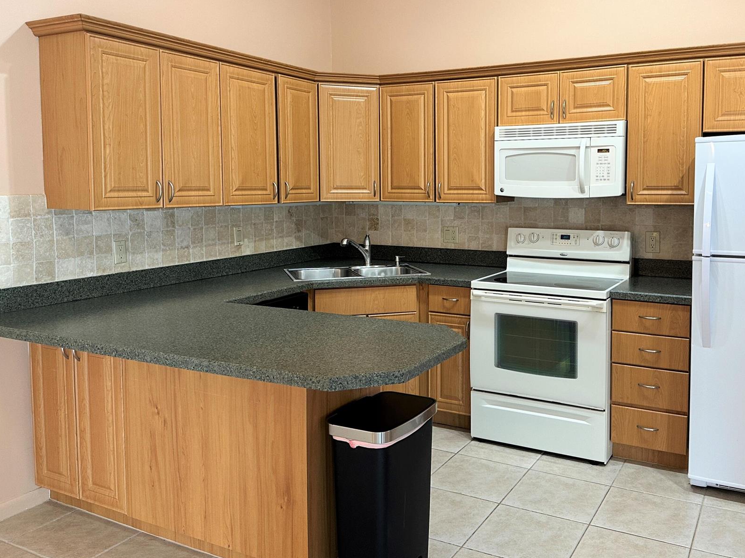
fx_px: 667
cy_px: 231
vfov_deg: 45.3
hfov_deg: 58.0
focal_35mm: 31
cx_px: 434
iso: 200
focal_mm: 6.86
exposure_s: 1/60
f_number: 1.78
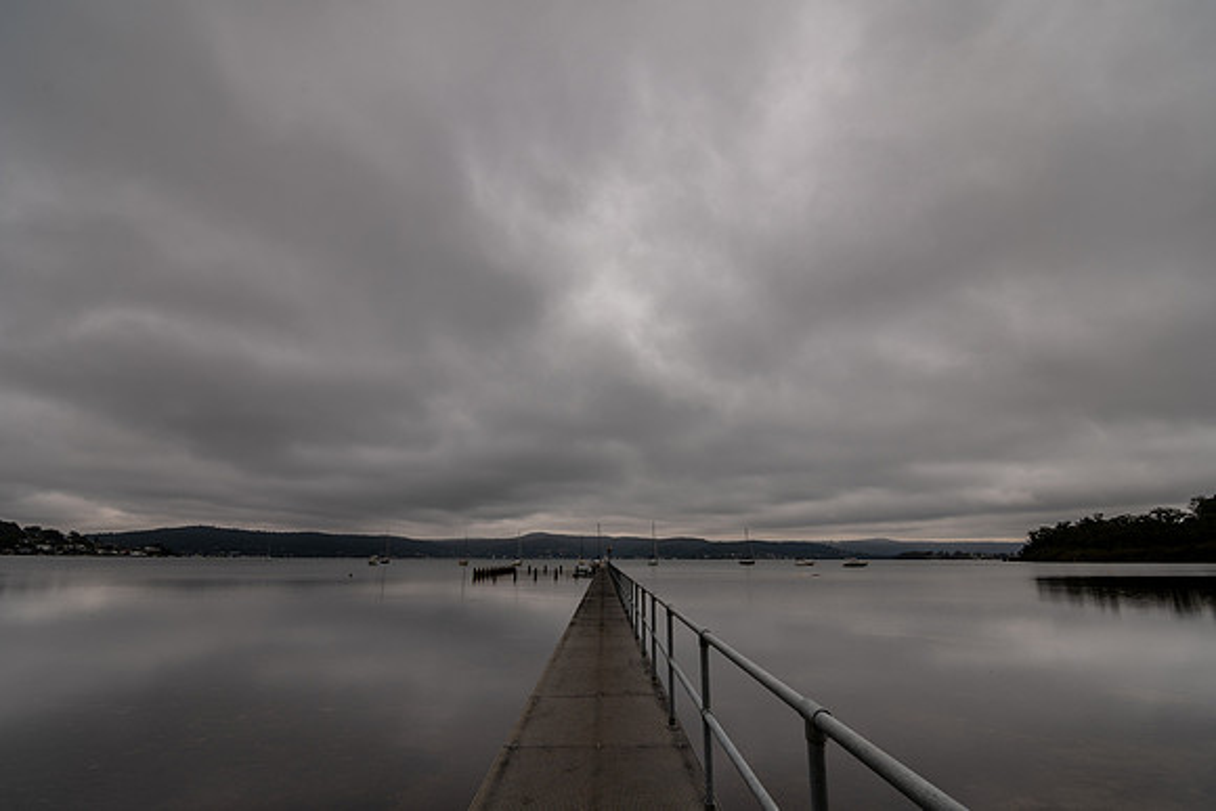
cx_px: 608
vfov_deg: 70.9
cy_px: 406
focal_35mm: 17
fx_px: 569
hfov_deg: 93.8
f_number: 11
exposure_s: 1/6
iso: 50
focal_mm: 11
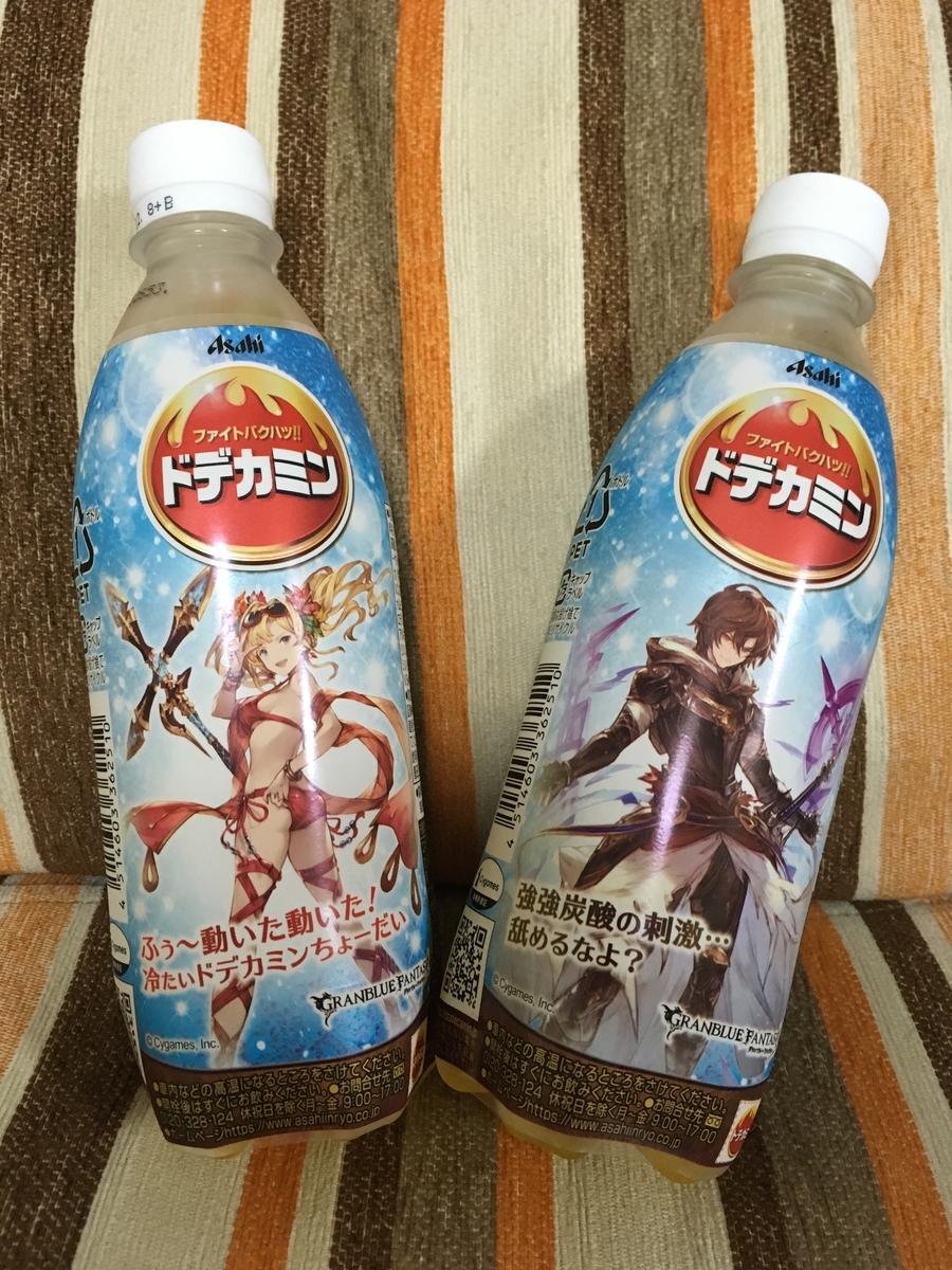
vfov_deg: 61.7
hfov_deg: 48.2
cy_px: 635
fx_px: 1063
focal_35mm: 29
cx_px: 476
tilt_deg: -51.4
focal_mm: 4.15
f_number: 2.2
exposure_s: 1/30
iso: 160
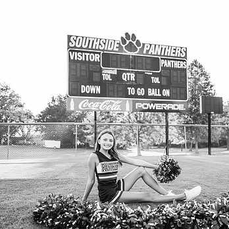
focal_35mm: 34
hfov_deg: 48.0
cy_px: 126
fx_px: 254
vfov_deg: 48.4
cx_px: 143
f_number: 2
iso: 125
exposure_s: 1/500
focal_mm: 24
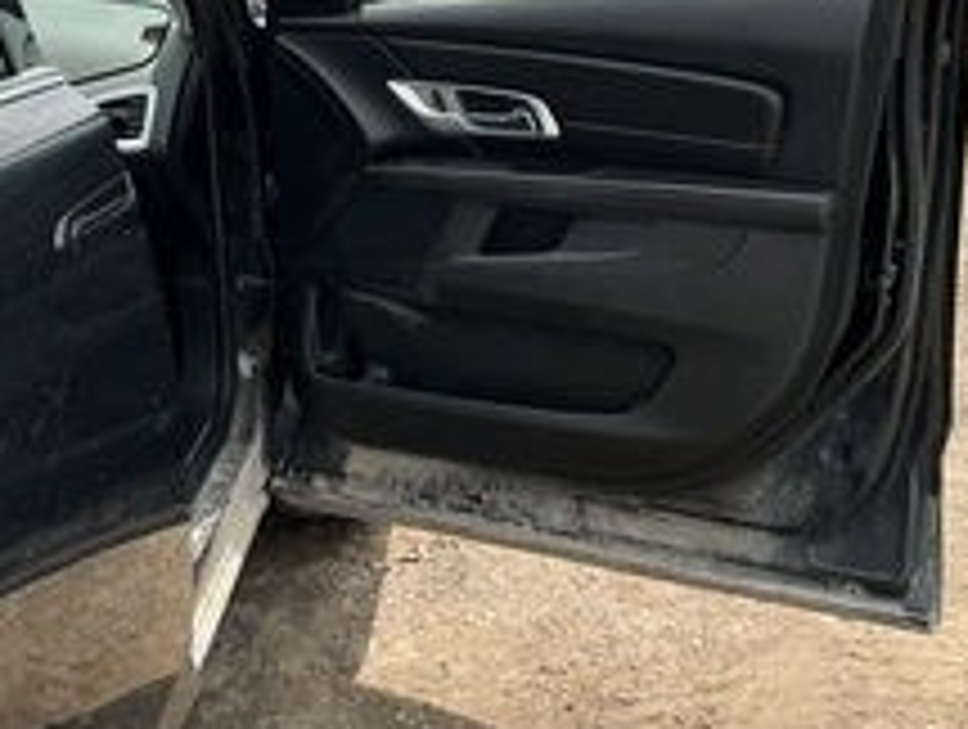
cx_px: 243
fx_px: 1457
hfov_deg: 35.9
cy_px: 158
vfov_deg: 27.6
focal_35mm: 52
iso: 25
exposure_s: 1/1035
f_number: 1.8
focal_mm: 3
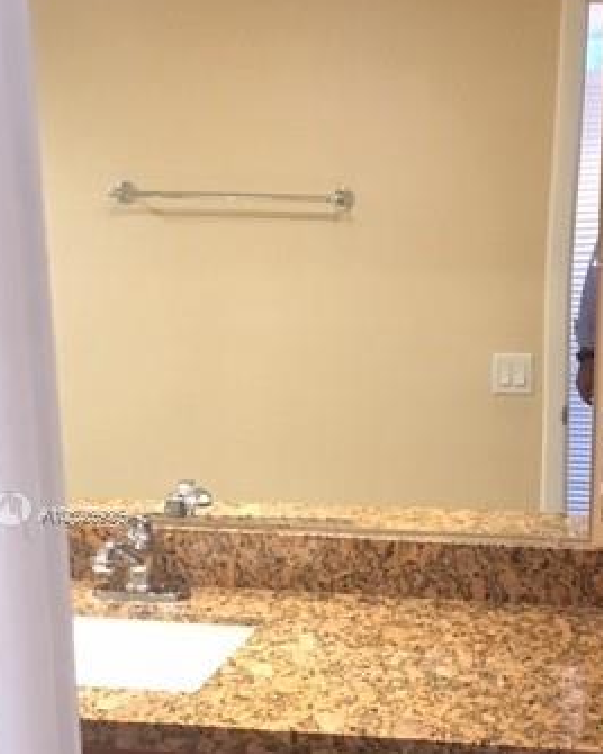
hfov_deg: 27.3
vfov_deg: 34.4
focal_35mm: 54
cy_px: 515
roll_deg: -1.8
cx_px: 524
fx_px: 1205
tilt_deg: -13.1
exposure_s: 1/4
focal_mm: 4.15
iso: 50
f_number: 2.2
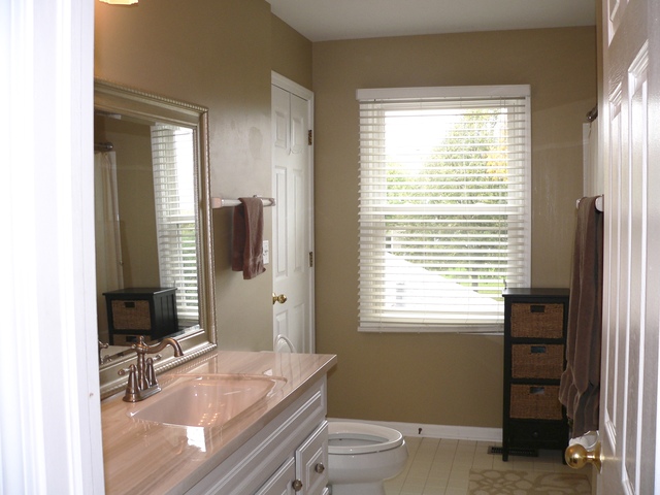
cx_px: 330
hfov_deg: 51.4
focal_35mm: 36
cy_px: 248
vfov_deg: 39.7
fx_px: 686
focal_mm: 6
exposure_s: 1/60
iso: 80
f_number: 2.8
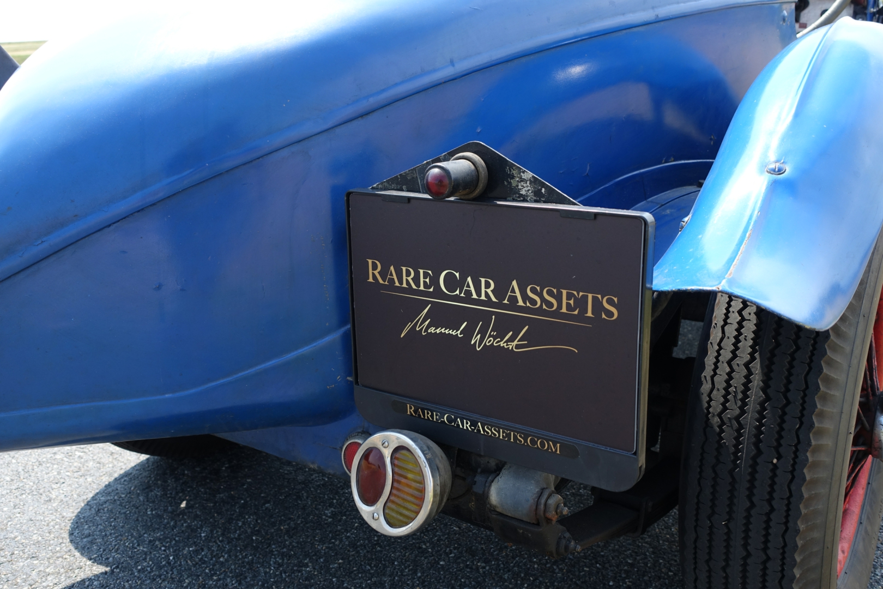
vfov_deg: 38.9
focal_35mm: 34
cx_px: 442
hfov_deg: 55.8
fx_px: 834
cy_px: 294
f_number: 4
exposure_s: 1/320
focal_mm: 12.35
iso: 125
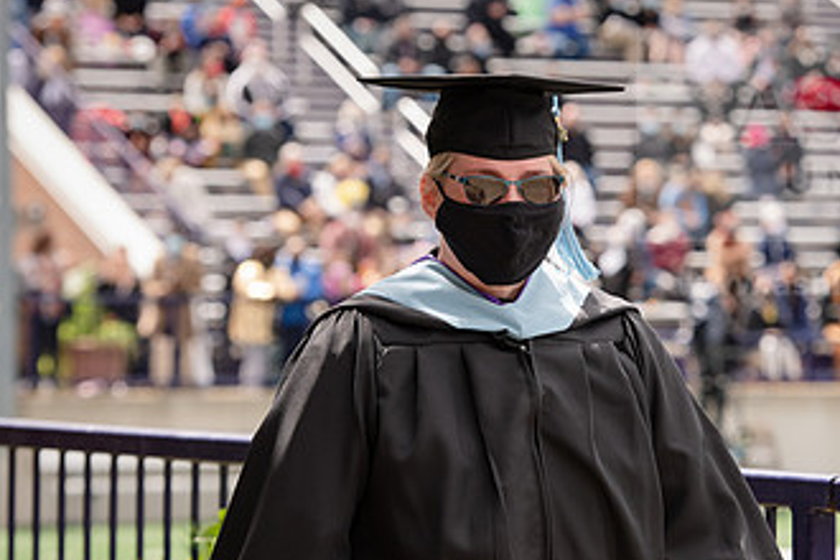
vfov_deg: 6.2
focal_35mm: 220
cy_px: 337
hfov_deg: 9.3
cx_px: 560
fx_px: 5133
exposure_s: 1/640
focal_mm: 125
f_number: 5.6
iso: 400
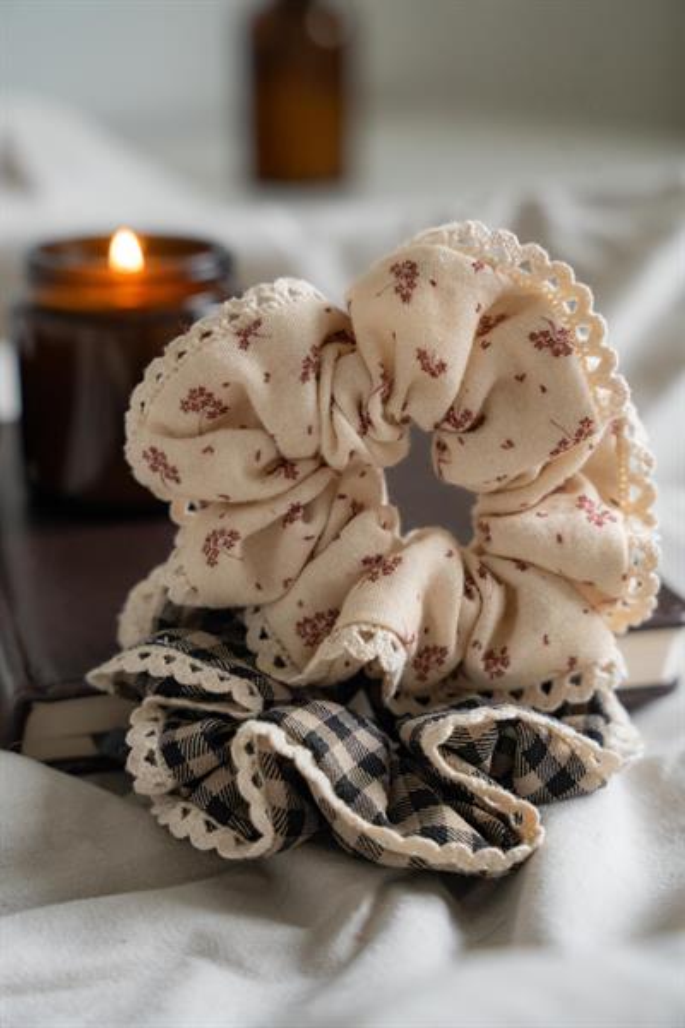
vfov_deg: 28.8
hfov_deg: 19.5
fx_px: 1998
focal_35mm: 70
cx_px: 342
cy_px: 514
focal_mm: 70
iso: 5000
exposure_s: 1/250
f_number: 5.6
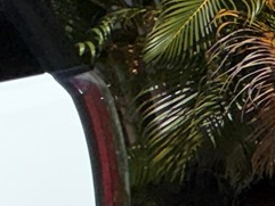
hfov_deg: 10.9
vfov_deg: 15.1
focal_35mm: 93
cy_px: -69
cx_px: 865
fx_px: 739
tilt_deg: +0.4
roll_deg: +0.5
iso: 16
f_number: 2.2
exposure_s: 1/2165
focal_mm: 2.22
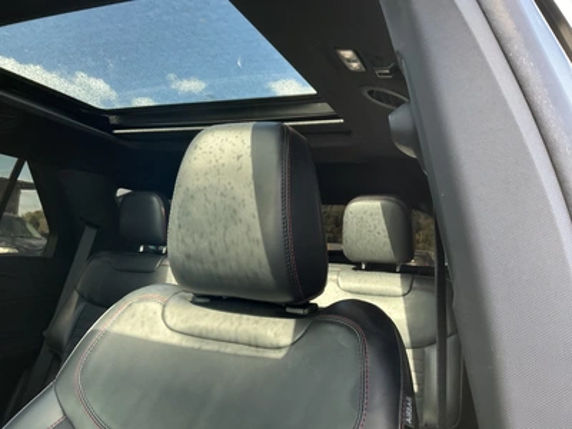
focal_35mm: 28
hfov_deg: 63.4
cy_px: 214
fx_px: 463
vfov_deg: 49.7
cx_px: 286
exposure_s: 1/114
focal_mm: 3
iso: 64
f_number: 1.8
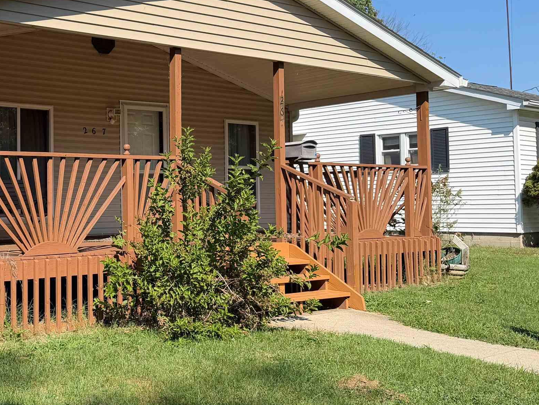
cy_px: 172
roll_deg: +1.0
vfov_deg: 30.8
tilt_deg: +2.6
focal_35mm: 47
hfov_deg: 37.6
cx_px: 47
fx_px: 732
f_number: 1.78
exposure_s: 1/3425
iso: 80
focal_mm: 6.76
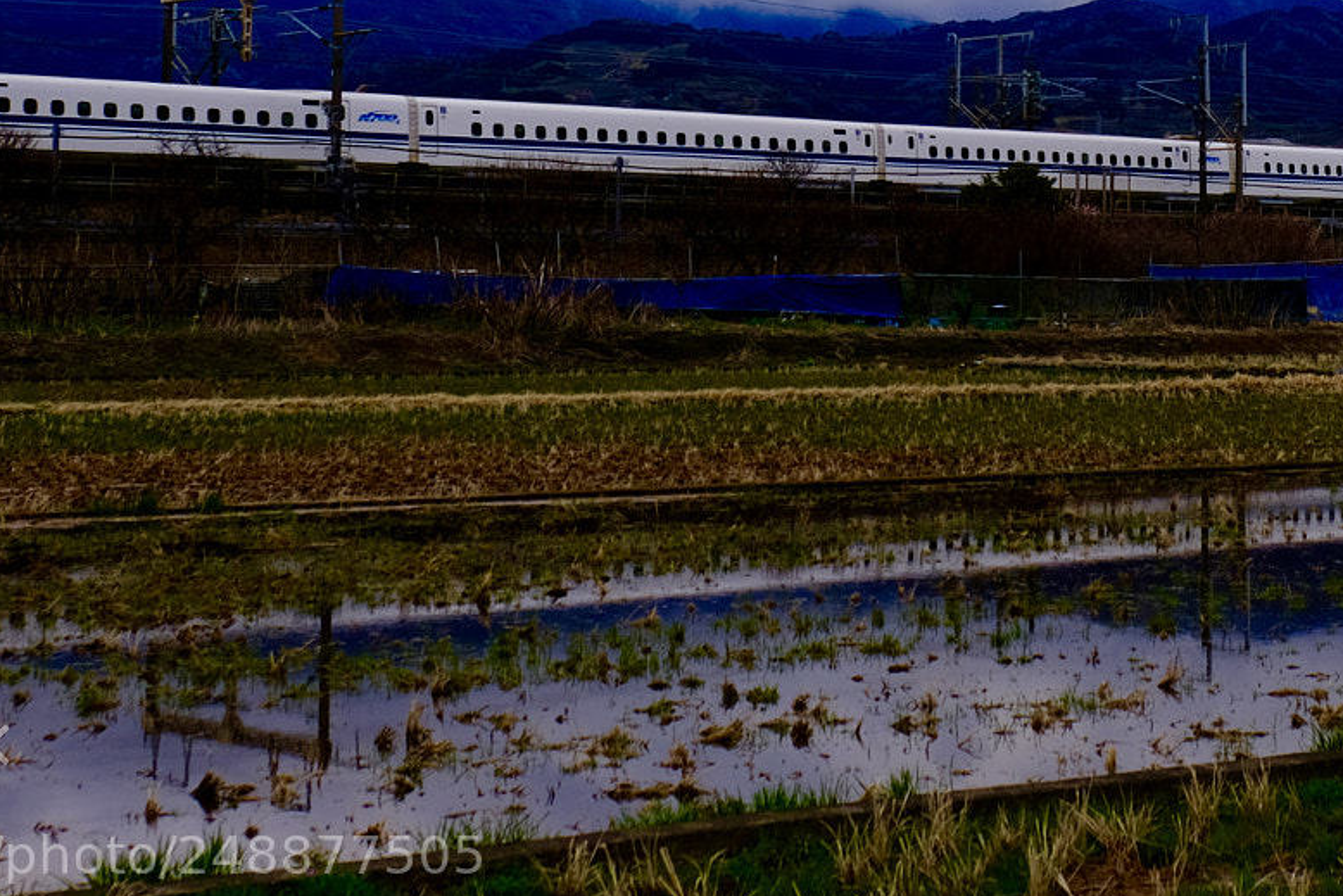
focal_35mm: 74
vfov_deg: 18.1
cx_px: 962
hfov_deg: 27.1
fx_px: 2761
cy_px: 71
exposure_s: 1/750
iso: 200
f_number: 5.6
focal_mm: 24.3
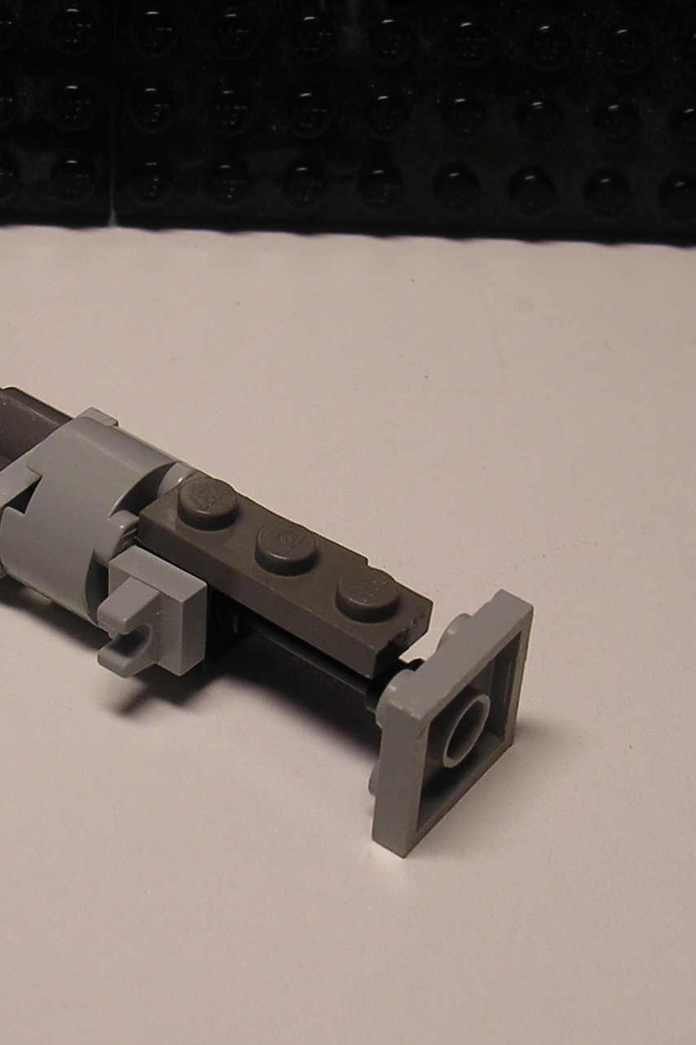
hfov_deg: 17.9
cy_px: 529
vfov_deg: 26.7
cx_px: 222
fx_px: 2204
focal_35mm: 76
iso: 100
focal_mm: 7.1
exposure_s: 1/79.5
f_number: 3
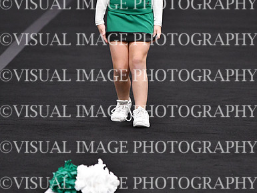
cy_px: 21
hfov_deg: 4.6
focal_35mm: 435
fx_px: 3231
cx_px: 128
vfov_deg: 3.4
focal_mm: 200
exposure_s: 1/800
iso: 5000
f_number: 2.8
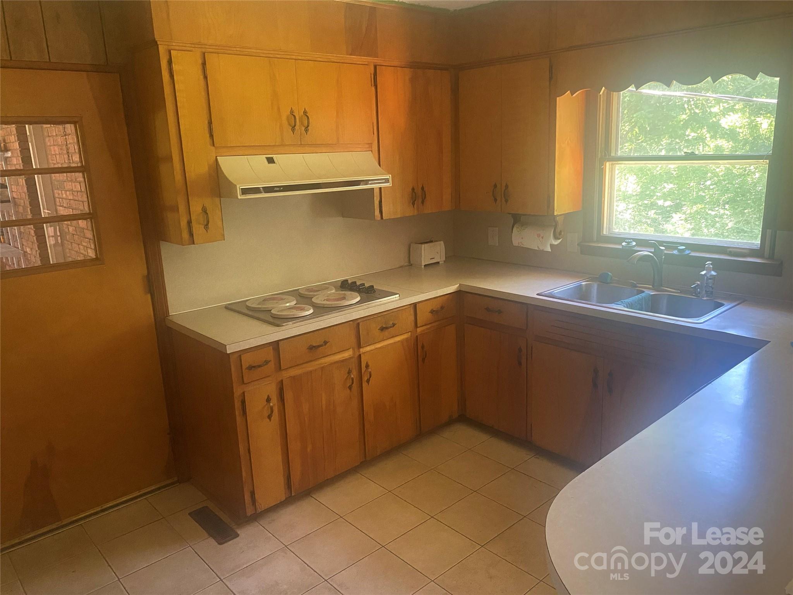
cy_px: 298
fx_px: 596
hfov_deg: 67.3
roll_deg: +1.9
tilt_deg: -16.0
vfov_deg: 53.1
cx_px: 396
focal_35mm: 26
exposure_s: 1/60
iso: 500
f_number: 1.8
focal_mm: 4.25
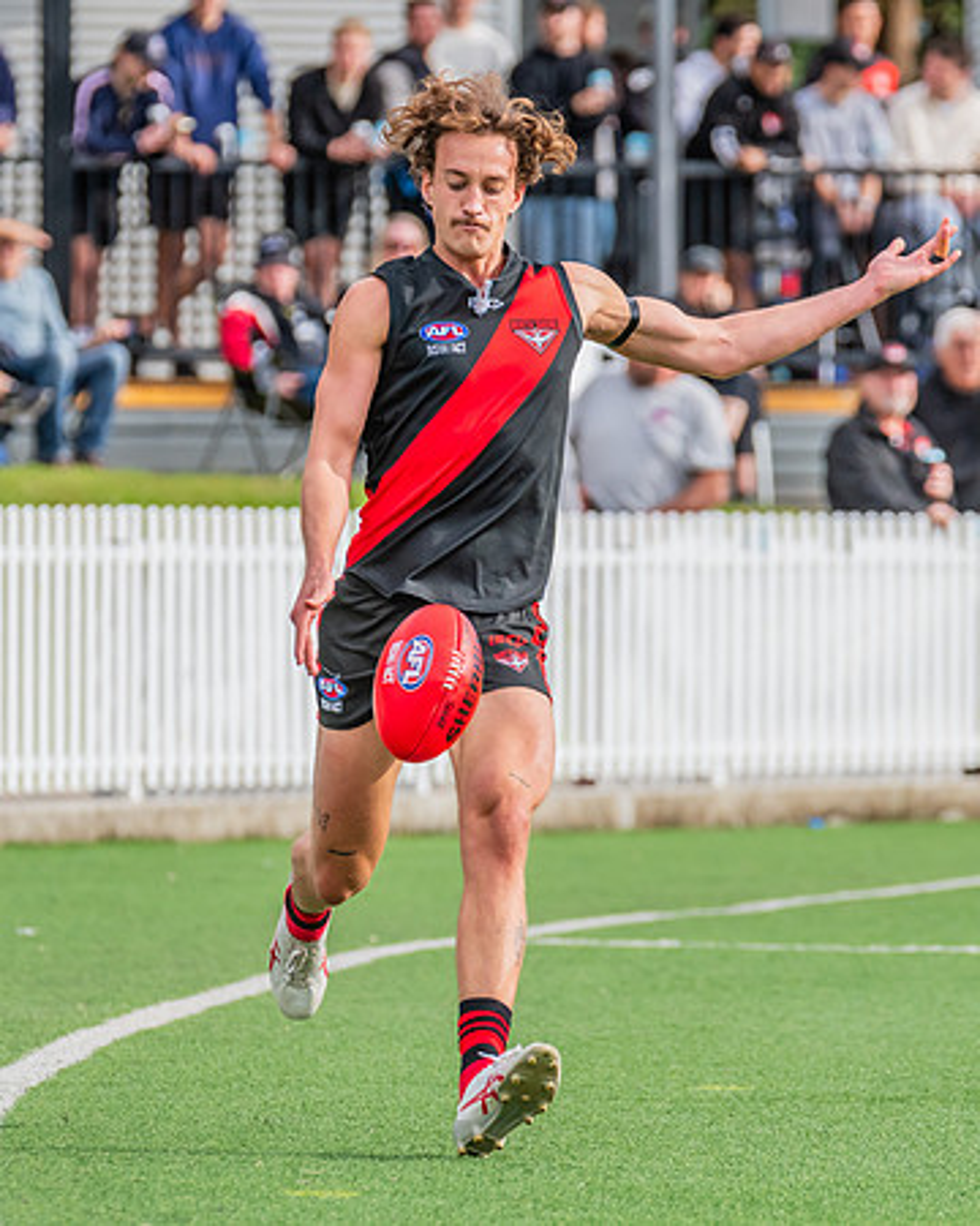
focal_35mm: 469
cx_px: 514
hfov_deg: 3.3
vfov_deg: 4.1
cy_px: 643
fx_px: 17019
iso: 800
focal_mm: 310
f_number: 7.1
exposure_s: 1/1250
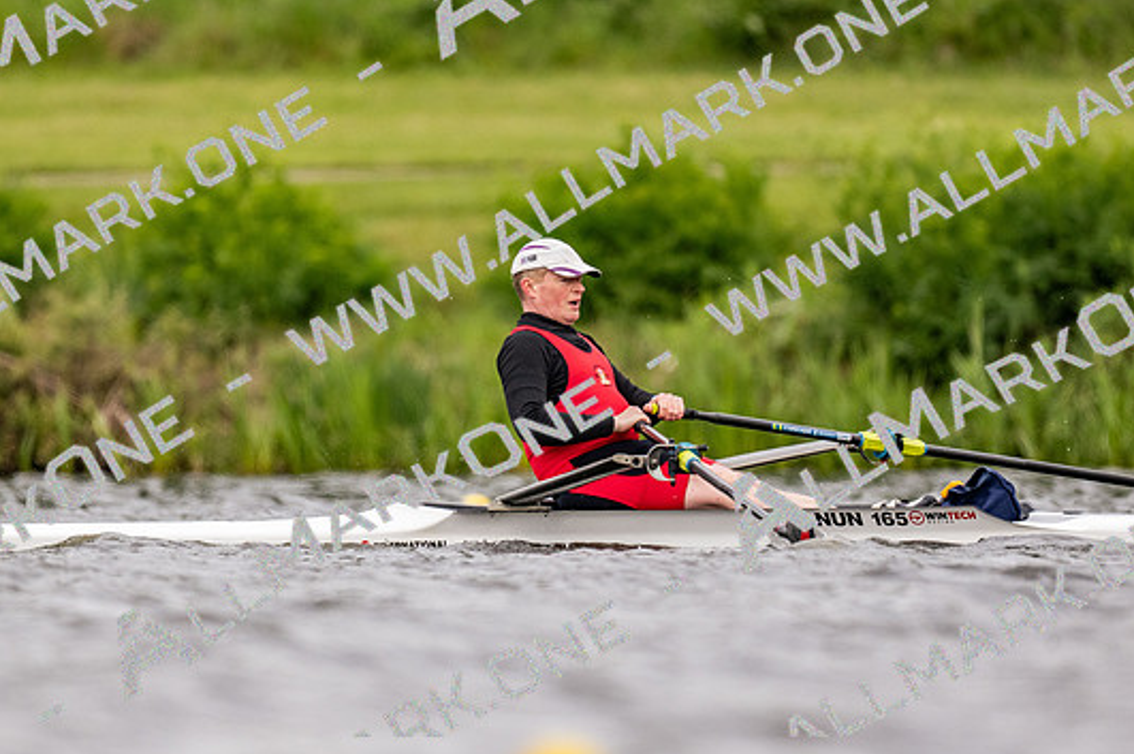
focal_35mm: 983
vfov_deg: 1.4
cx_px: 549
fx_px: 30935
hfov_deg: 2.1
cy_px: 372
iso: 720
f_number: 4
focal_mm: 600
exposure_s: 1/2500
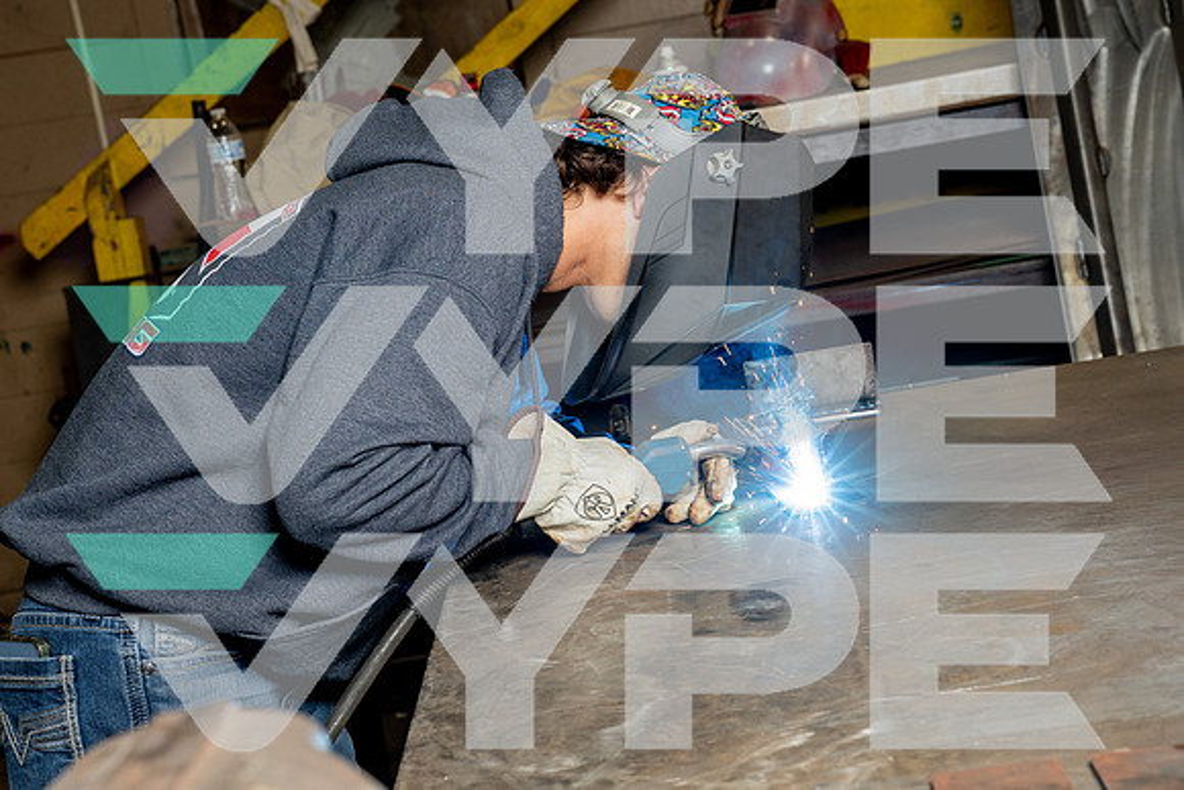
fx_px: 2612
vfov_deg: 17.2
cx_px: 592
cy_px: 395
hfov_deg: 25.5
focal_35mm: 79
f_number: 8
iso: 1600
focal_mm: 70
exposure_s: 1/250
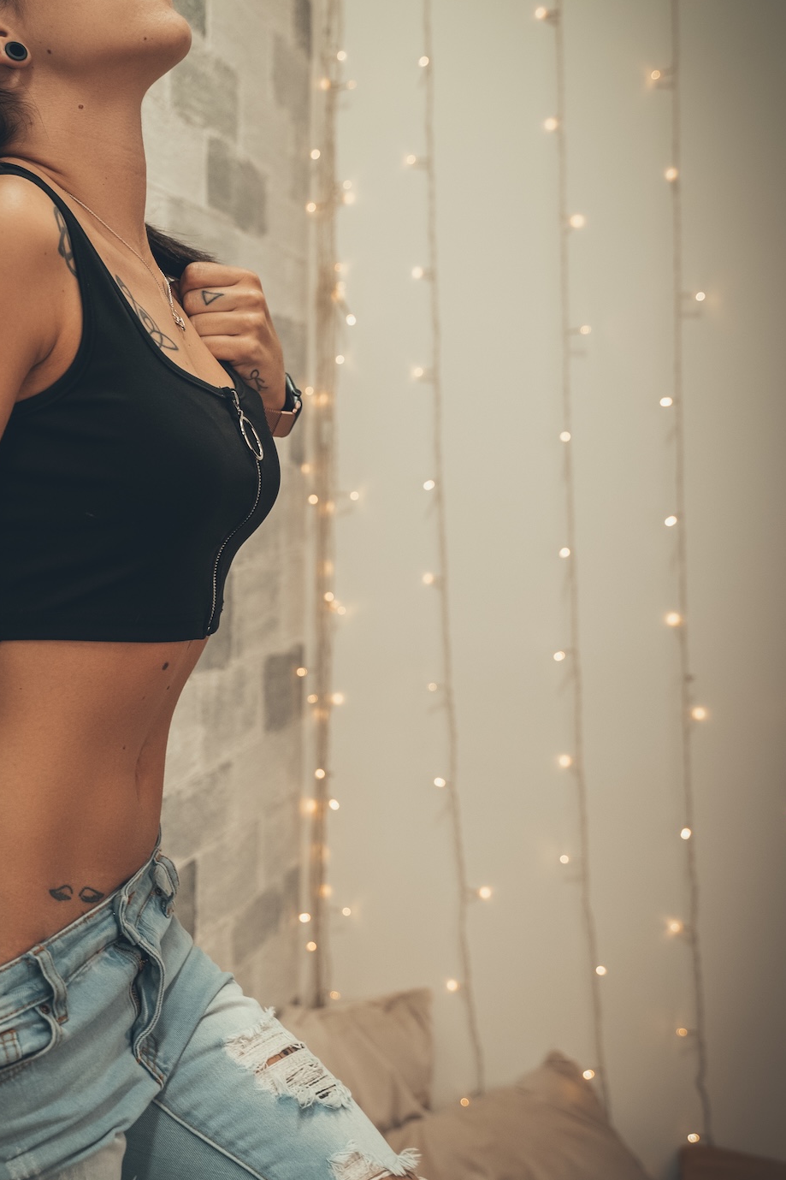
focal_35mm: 58
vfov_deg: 34.5
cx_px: 230
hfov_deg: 23.2
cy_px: 584
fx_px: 1900
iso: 500
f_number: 3.5
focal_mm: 40
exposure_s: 1/160
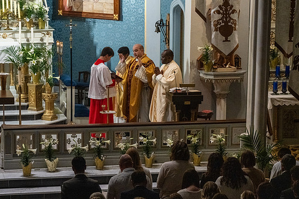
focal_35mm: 139
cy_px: 110
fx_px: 1154
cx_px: 165
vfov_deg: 9.9
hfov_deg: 14.8
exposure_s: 1/60
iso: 5000
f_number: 11
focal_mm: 120
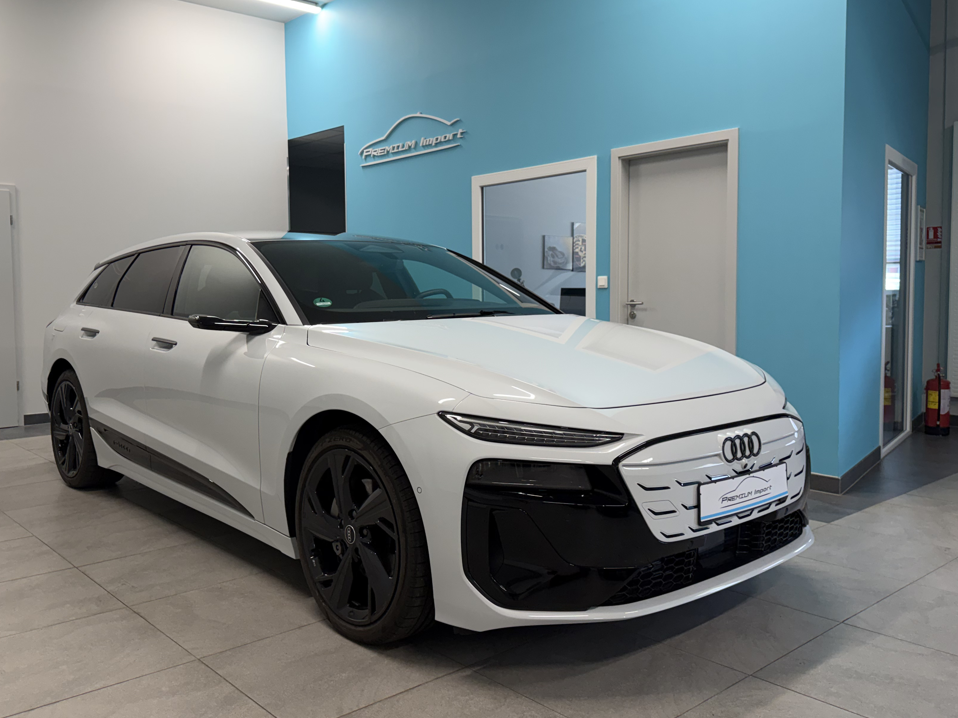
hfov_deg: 59.8
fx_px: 830
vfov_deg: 46.8
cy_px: 332
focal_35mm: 30
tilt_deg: -3.0
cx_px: 424
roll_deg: +0.5
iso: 125
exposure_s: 1/100
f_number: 1.78
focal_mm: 6.76
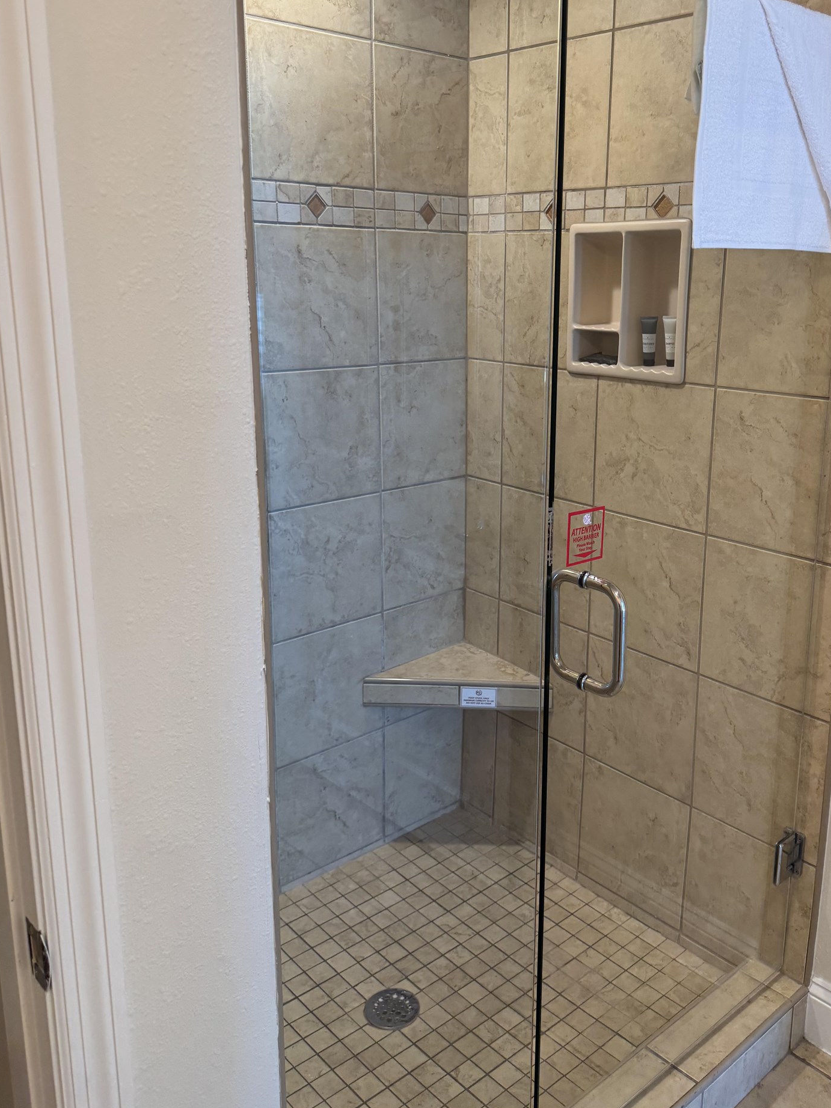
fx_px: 960
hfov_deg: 46.5
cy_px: 479
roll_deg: -2.2
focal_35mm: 30
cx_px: 497
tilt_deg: -12.1
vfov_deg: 59.7
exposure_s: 1/120
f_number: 1.78
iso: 125
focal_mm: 6.76
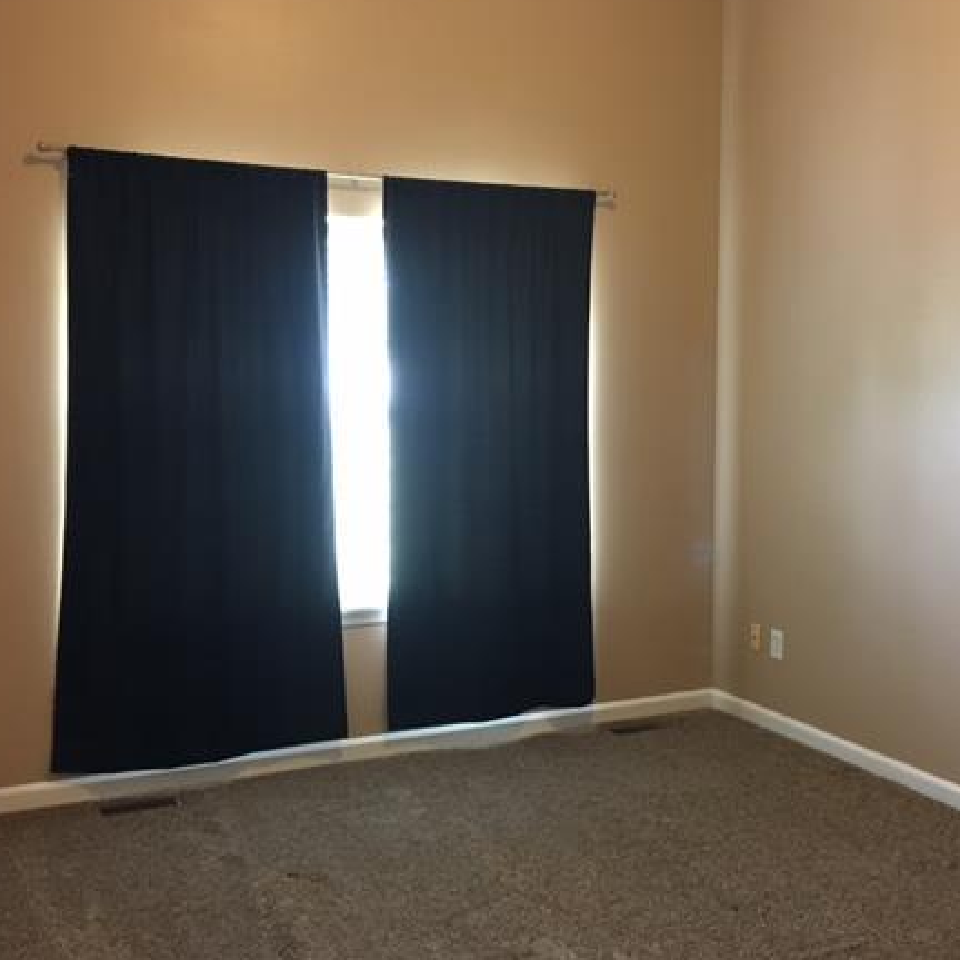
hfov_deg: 43.8
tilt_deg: -3.9
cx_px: 542
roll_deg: -0.4
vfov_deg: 43.9
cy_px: 464
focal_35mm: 38
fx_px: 1192
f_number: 2.2
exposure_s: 1/20
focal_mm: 4.15
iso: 200
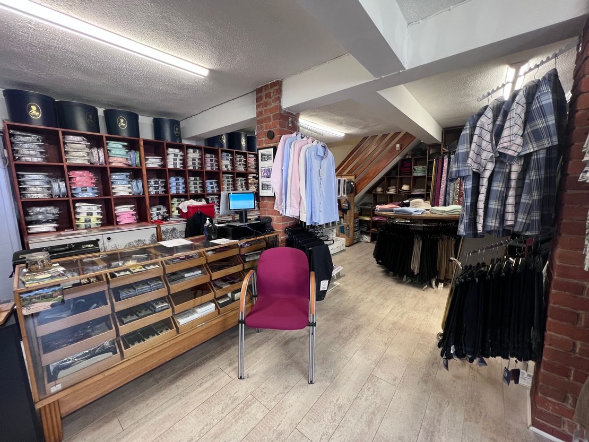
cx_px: 294
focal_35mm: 13
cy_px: 221
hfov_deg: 106.2
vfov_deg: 89.9
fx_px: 221
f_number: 1.8
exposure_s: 1/100
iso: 200
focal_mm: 1.57
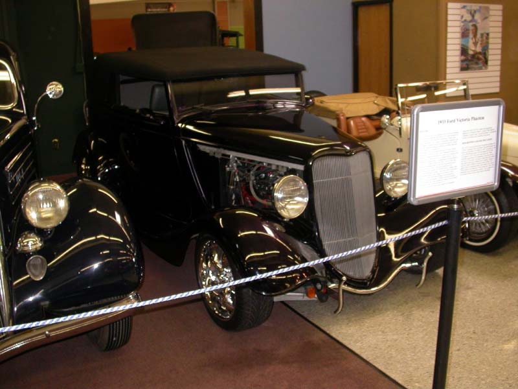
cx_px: 259
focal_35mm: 38
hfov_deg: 49.0
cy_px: 194
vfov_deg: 37.7
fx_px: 569
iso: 200
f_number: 2.6
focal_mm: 7.85
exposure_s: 1/60
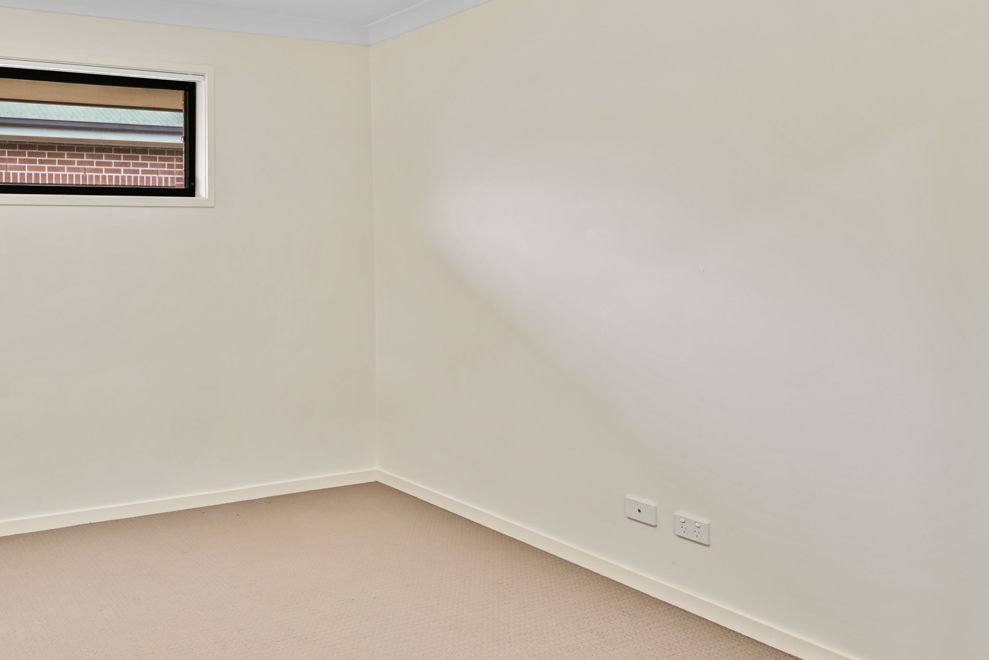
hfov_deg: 59.3
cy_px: 307
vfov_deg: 46.4
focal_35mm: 28
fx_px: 769
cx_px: 172
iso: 100
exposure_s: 1/1.67
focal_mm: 14
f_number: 4
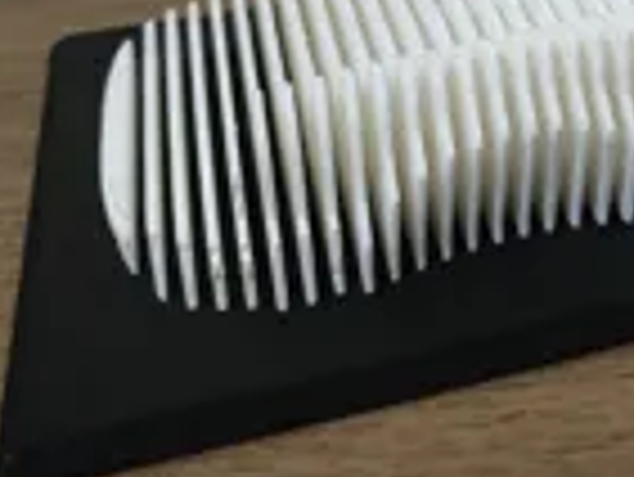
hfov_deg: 24.6
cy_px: -112
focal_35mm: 71
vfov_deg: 19.4
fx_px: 1301
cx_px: 778
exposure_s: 1/24
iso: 800
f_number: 1.7
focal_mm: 4.71
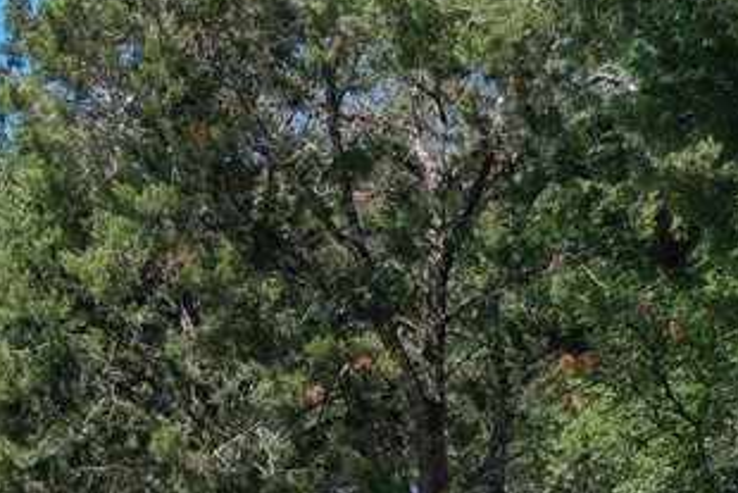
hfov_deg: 20.0
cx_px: -50
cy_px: 710
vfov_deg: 13.3
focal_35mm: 98
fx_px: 2010
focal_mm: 10.26
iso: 100
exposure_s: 1/320
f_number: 5
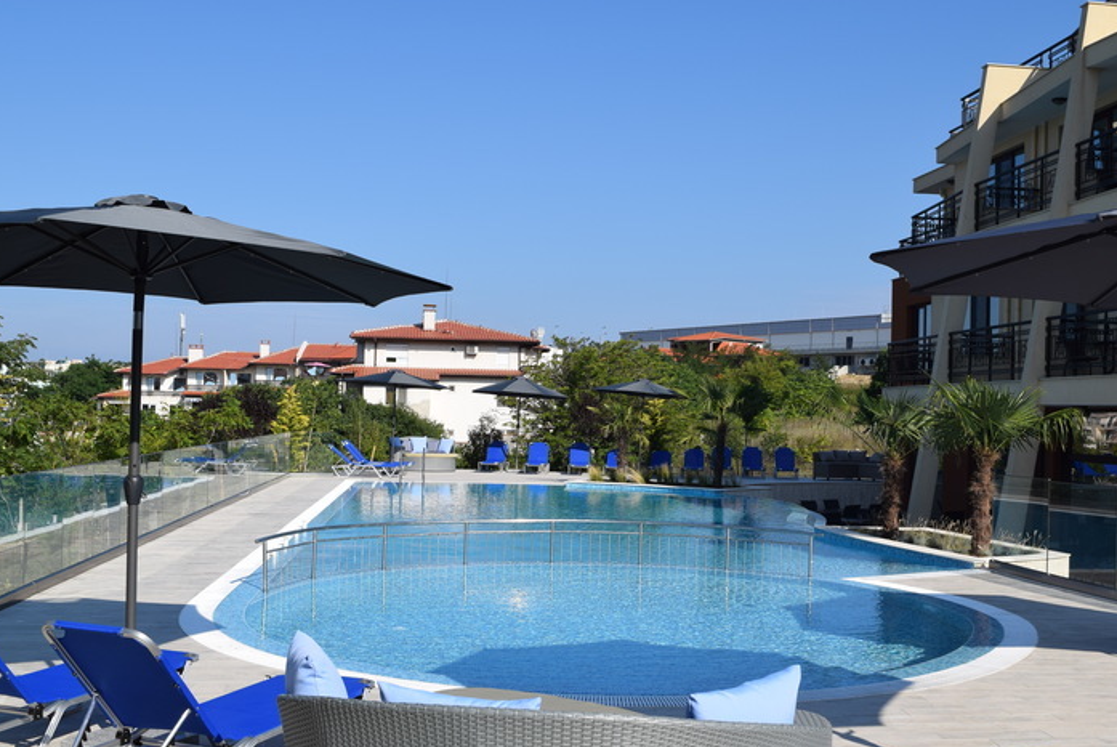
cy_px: 410
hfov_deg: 48.9
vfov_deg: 33.8
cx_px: 579
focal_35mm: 40
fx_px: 1229
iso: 200
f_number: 11
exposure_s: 1/500
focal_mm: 23
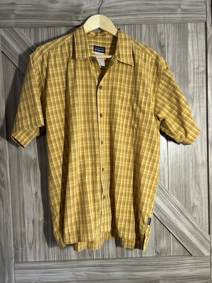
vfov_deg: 67.3
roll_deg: +2.2
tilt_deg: -2.6
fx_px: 212
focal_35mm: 26
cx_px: 106
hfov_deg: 53.1
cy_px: 142
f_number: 1.5
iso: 125
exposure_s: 1/60
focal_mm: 5.7
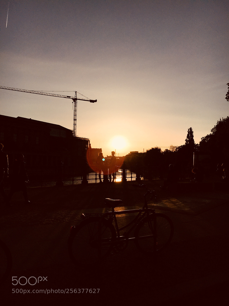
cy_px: 153
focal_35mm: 29
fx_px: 256
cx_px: 114
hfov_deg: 48.2
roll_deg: -0.9
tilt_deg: +4.3
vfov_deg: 61.7
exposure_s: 1/9615
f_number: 2.2
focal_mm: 4.15
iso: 25
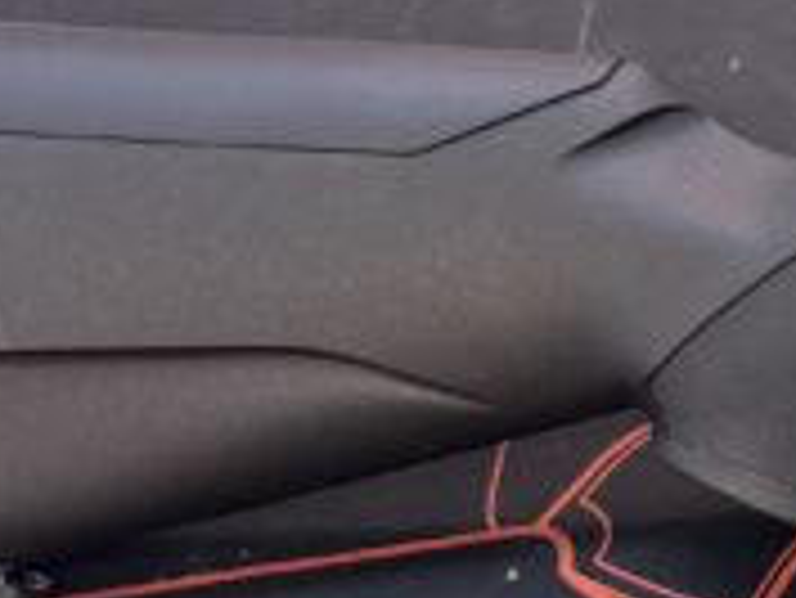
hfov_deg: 11.3
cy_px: 117
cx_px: 2015
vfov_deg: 10.6
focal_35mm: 139
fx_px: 3198
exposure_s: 1/50
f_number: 1.78
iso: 160
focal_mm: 6.76
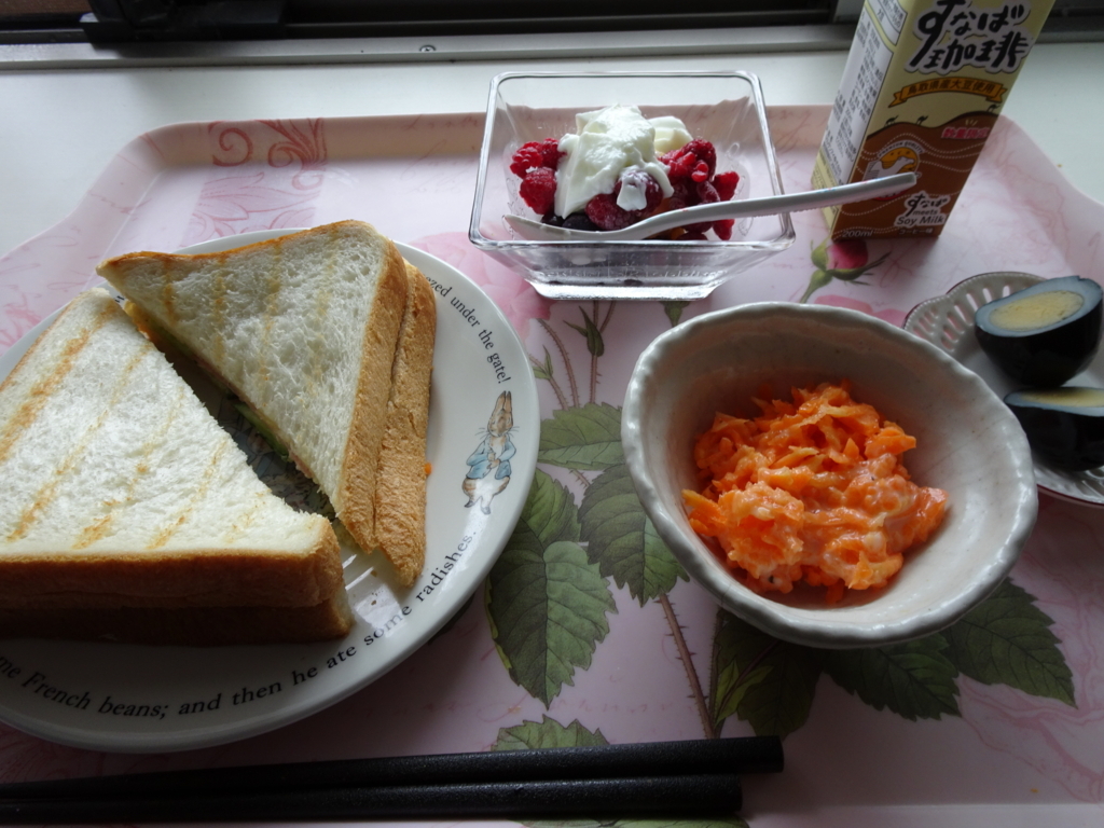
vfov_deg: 56.8
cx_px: 552
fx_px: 765
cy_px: 414
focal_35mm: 24
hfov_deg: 71.6
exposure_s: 1/30
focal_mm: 4.1
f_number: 3.5
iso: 80
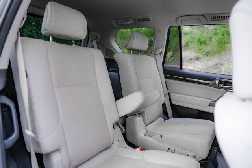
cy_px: 84
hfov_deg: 73.7
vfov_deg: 53.2
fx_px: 168
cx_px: 126
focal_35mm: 24
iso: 1000
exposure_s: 1/200
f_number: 2.8
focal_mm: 24
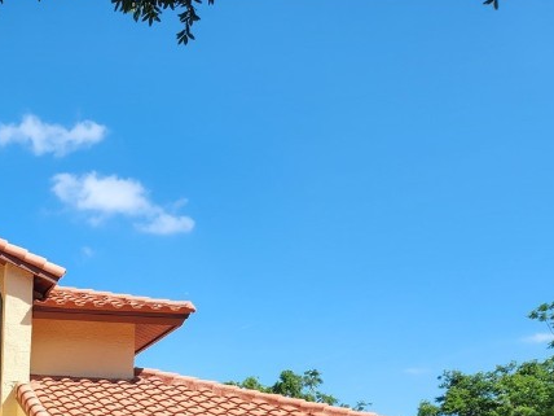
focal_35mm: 55
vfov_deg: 24.3
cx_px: -89
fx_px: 880
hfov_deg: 30.4
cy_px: 487
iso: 20
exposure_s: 1/960
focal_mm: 5.4
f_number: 1.8
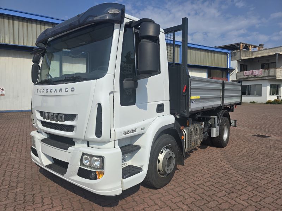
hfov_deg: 73.9
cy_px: 106
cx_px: 141
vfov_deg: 58.9
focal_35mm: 23
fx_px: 187
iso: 12
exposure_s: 1/1387
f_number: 1.7
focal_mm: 6.3
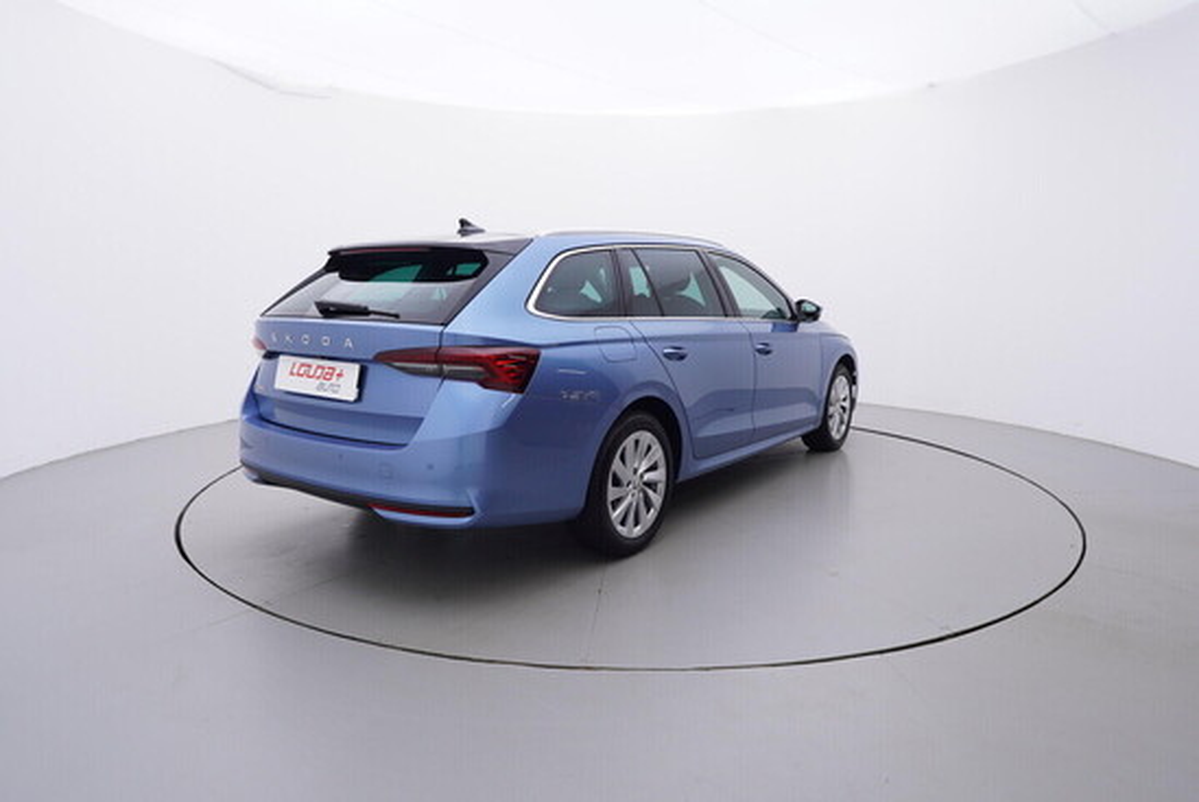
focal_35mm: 22
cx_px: 600
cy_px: 401
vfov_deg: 56.2
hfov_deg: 77.3
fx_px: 750
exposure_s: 1/80
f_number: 5
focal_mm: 15
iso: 200
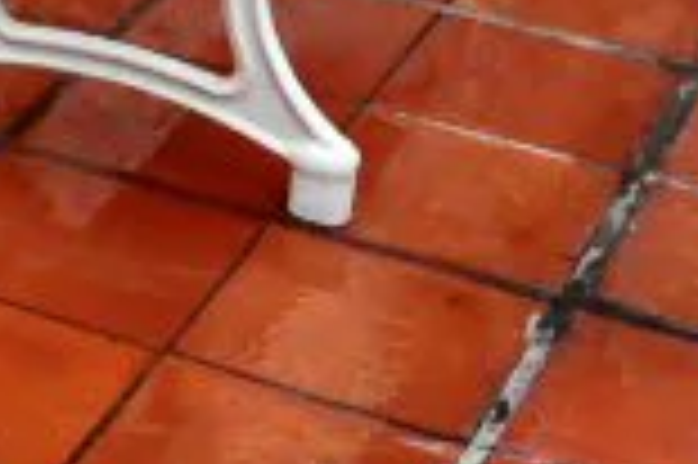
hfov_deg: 12.0
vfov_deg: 7.8
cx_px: -594
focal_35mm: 157
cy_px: -788
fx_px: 3041
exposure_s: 1/400
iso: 2500
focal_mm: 18
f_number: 10
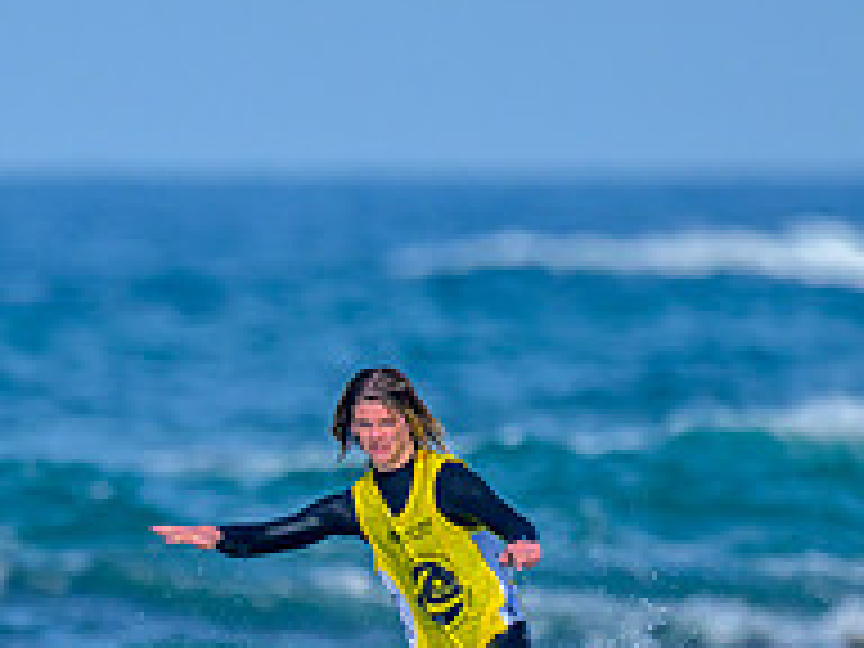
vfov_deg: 0.5
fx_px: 79621
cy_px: 792
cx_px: -43
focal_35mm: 3190
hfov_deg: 0.6
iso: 250
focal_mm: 800
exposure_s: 1/2000
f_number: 6.3
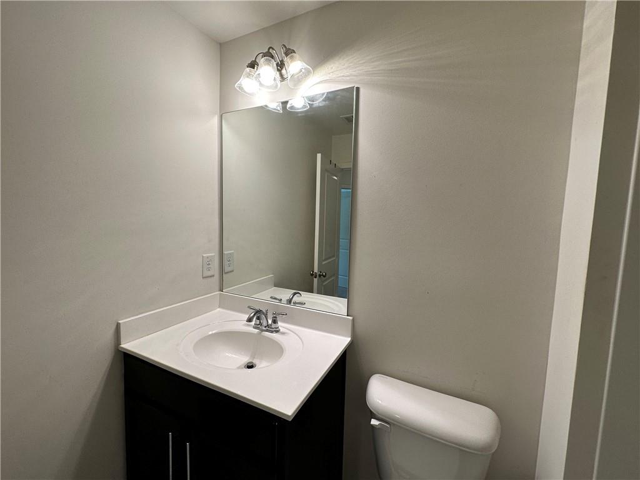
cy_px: 240
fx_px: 259
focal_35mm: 14
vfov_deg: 85.7
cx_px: 320
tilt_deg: -4.6
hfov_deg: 102.1
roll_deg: -1.9
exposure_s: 1/120
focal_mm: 2.22
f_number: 2.2
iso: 80
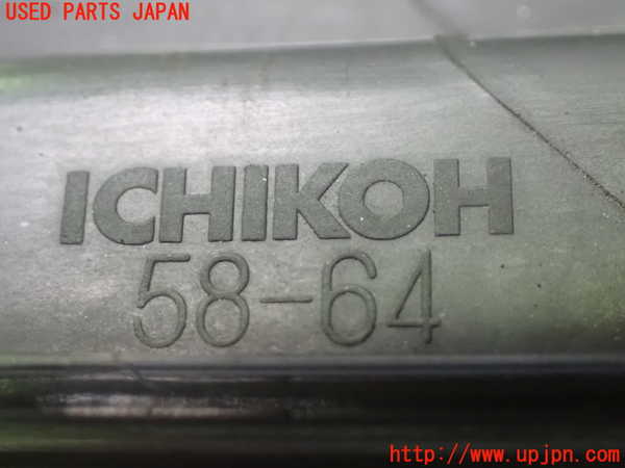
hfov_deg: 29.0
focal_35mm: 67
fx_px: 1210
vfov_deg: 21.9
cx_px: 312
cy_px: 234
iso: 1600
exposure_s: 1/25
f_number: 3.8
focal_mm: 11.88
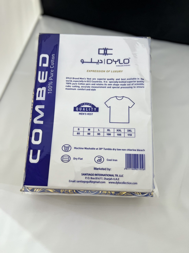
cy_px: 126
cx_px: 94
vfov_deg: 67.3
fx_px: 189
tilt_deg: -64.7
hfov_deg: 53.1
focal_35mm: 26
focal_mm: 5.7
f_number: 1.5
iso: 64
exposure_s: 1/100
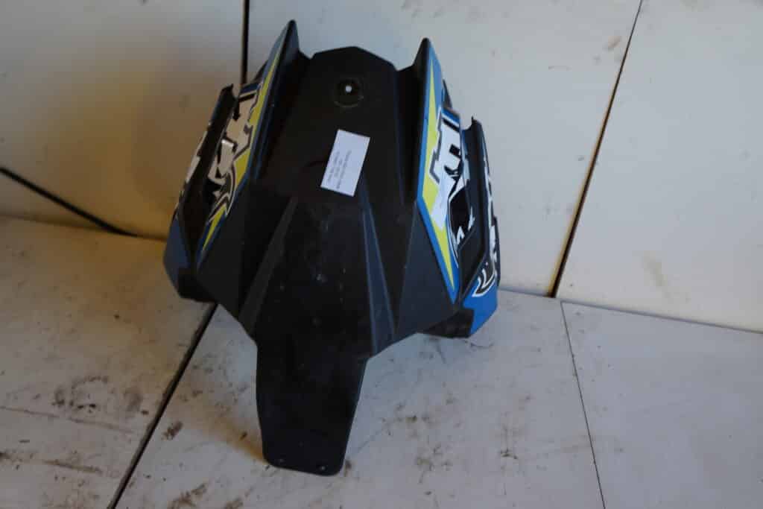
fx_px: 572
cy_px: 254
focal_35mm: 27
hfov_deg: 67.4
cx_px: 382
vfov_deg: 47.9
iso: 250
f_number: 4.5
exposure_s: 1/60
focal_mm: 18
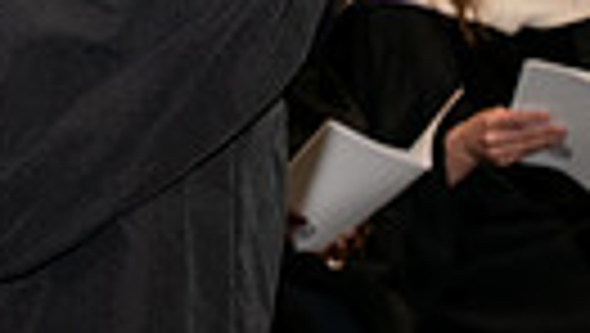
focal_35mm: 381
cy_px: -371
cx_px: -378
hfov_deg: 5.6
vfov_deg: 3.2
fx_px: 5967
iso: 1600
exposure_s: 1/200
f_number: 5.6
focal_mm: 82
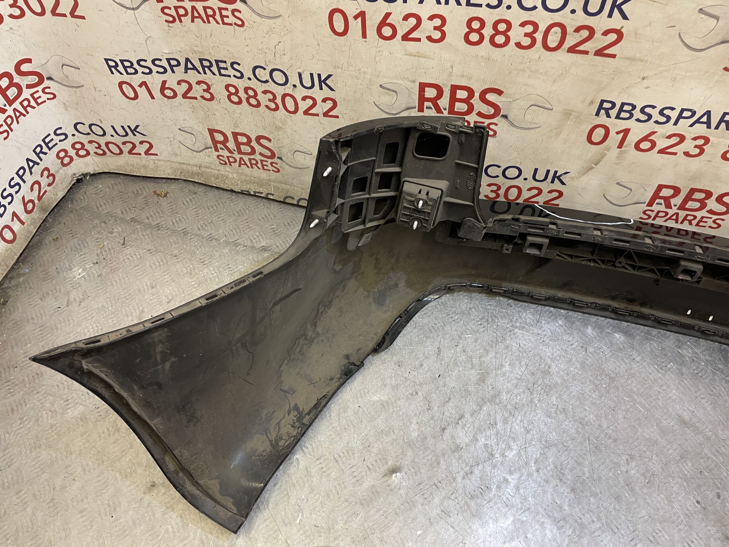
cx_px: 364
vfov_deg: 53.1
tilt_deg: -58.7
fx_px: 548
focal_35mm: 26
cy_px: 274
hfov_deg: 67.3
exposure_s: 1/50
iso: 80
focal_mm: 4.2
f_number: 1.6
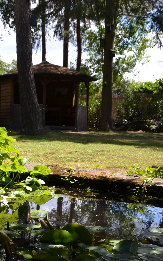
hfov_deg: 21.6
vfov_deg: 36.3
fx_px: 398
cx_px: -27
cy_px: 132
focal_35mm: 56
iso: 100
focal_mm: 24
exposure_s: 1/125
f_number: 5.6
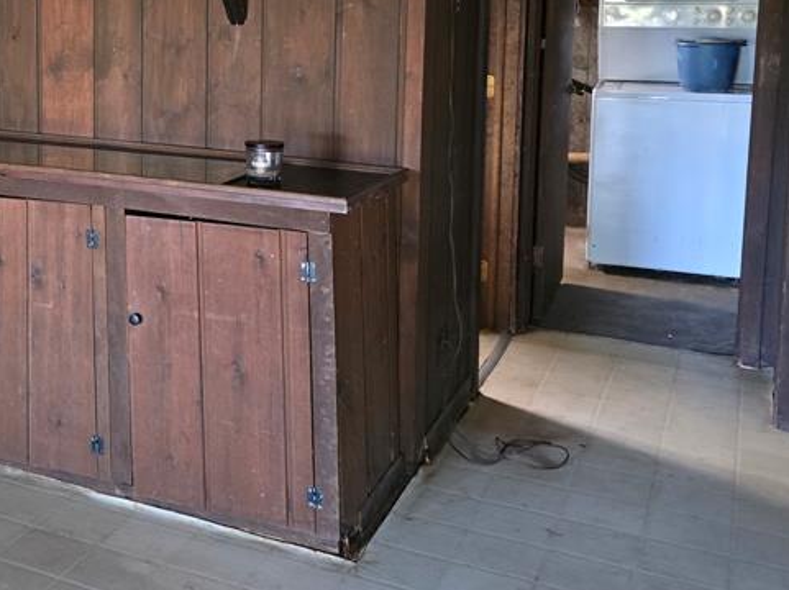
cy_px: 118
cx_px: 48
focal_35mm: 49
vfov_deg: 29.0
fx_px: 1116
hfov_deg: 36.0
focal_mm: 6.3
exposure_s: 1/30
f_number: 1.7
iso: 1250
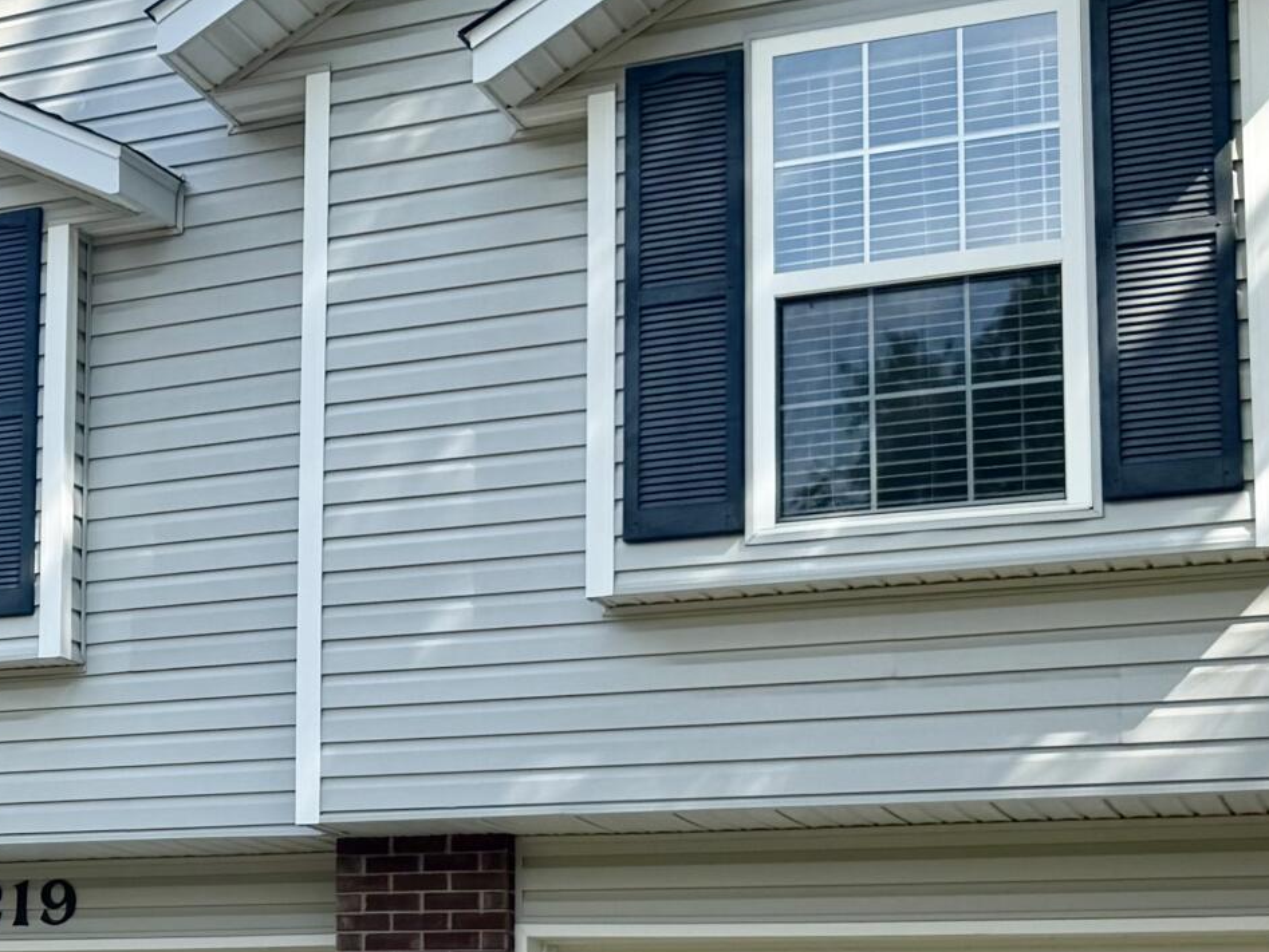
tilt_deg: +7.5
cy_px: 807
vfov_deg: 19.1
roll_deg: -1.0
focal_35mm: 76
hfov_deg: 24.0
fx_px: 2787
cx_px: -133
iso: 80
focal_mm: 6.76
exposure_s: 1/2703
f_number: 1.78
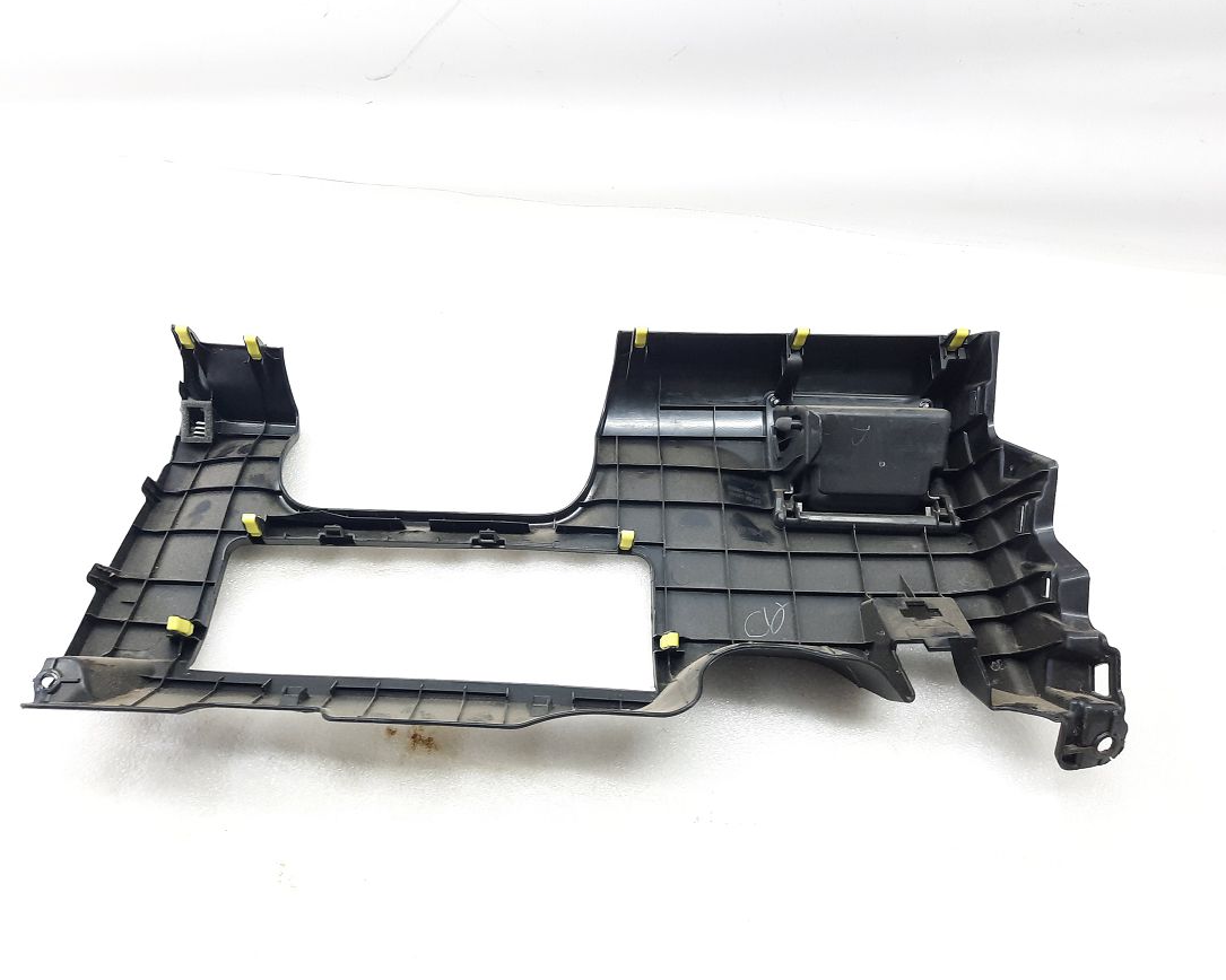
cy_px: 473
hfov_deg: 64.0
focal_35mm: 27
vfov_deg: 53.2
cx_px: 580
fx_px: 980
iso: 200
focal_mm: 4.6
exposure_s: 1/60
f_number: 2
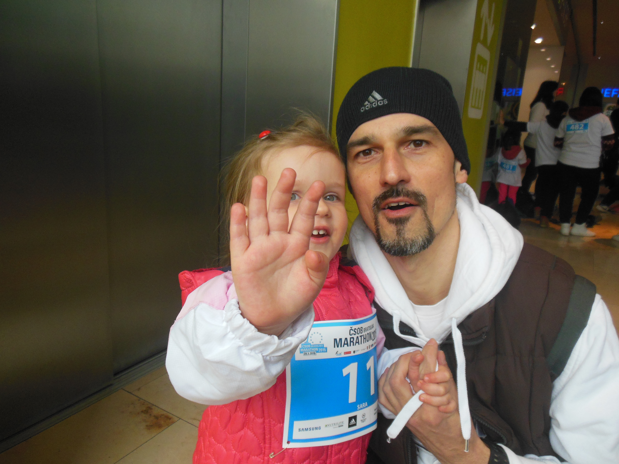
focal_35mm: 25
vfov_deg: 54.9
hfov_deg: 69.4
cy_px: 232
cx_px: 310
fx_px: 447
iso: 250
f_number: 3.2
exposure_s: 1/250
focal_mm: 4.5
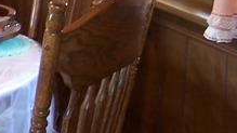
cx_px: -156
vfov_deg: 7.3
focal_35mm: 166
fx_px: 1043
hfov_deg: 12.1
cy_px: -3
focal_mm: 8
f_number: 2.8
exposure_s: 1/6
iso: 100
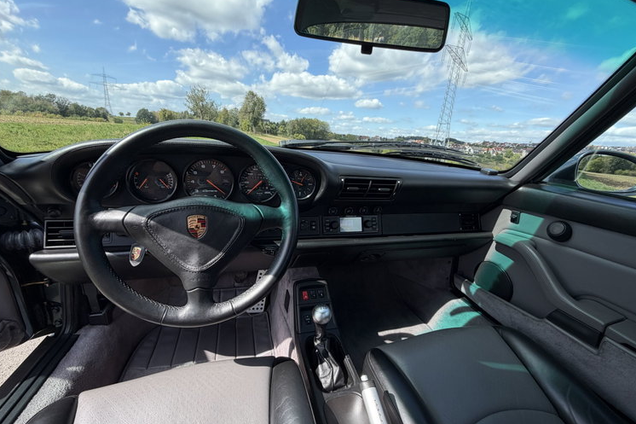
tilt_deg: -15.0
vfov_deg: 77.3
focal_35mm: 15
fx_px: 265
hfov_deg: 100.4
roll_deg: -3.3
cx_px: 315
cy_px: 213
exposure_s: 1/664
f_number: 2.2
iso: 40
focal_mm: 2.22
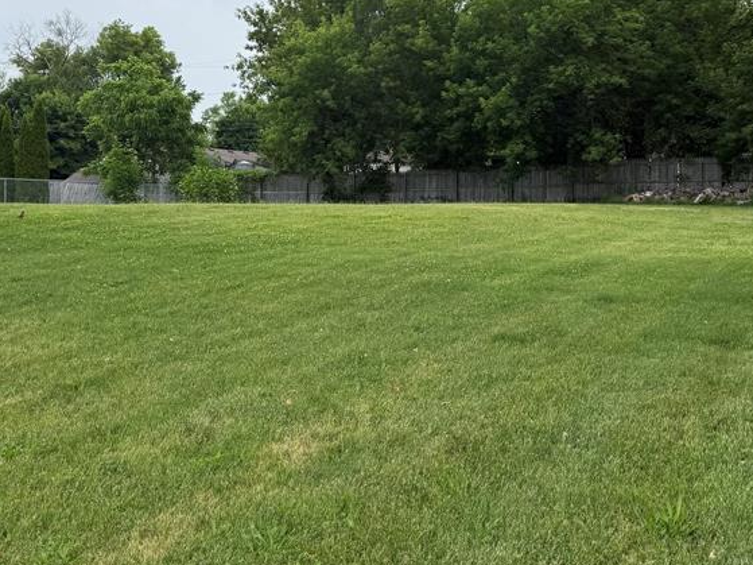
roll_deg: +0.4
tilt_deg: +0.7
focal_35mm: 44
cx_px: 342
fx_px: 957
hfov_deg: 42.9
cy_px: 183
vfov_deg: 32.6
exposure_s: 1/2053
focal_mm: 6.76
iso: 80
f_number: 1.78
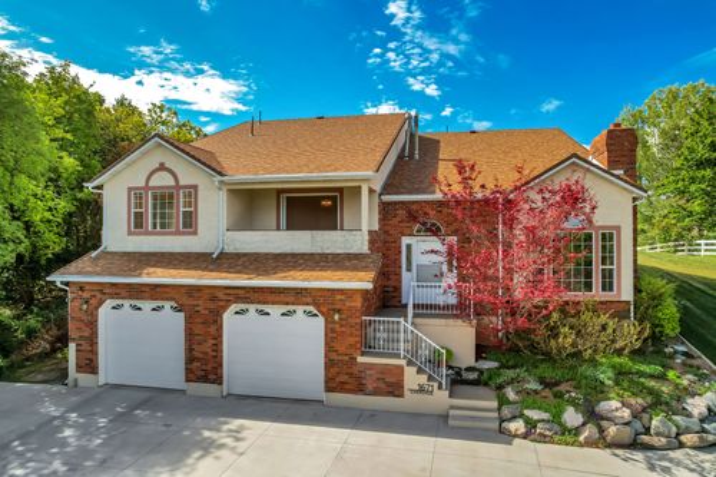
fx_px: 437
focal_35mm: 22
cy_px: 238
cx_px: 358
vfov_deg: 57.2
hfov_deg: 78.6
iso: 110
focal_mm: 8.38
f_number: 2.8
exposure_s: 1/180
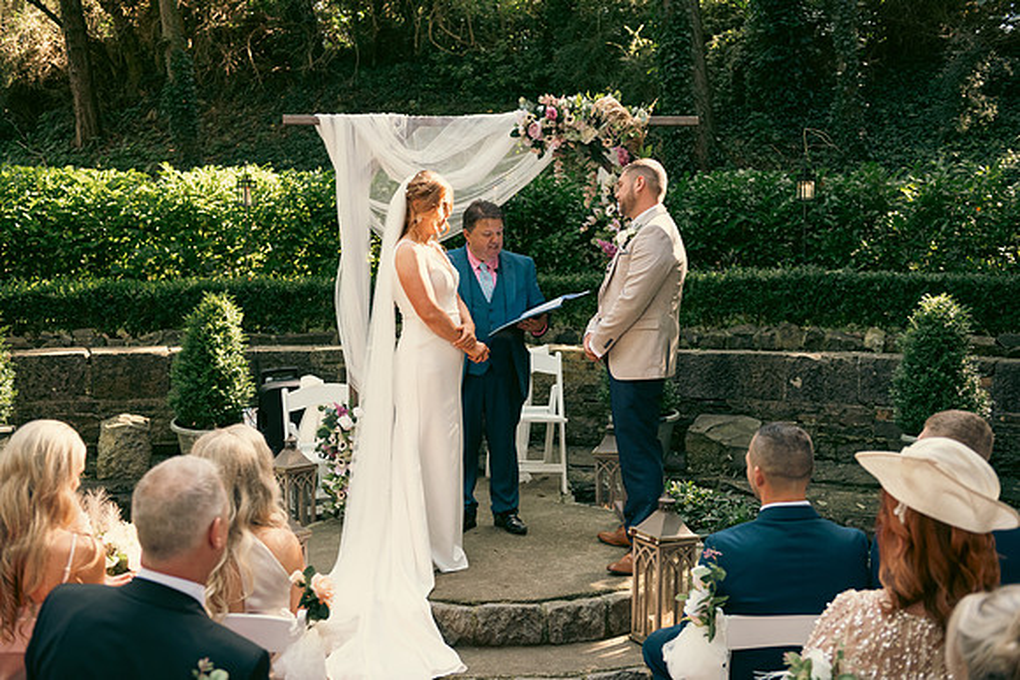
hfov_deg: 46.4
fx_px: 1190
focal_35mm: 42
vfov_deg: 31.9
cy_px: 340
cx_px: 510
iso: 320
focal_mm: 42
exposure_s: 1/160
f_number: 3.5
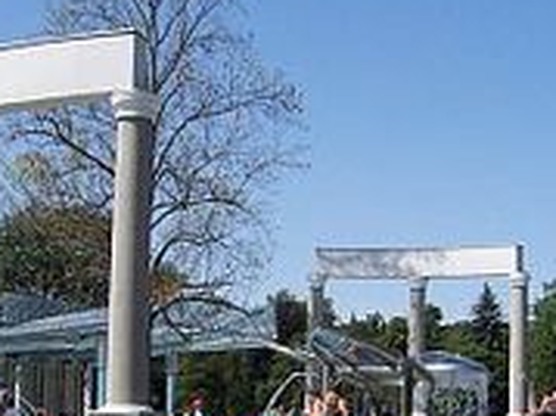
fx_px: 1220
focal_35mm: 76
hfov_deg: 25.7
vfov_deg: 19.2
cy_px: 326
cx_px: 286
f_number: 5.6
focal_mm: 5.6
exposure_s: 1/500
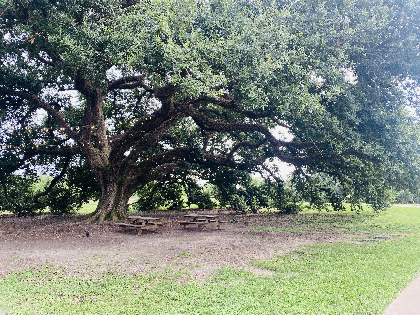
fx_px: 315
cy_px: 158
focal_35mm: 26
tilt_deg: +6.2
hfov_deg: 67.3
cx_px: 210
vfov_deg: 53.1
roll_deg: +0.2
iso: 100
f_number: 1.8
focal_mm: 4.25
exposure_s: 1/121
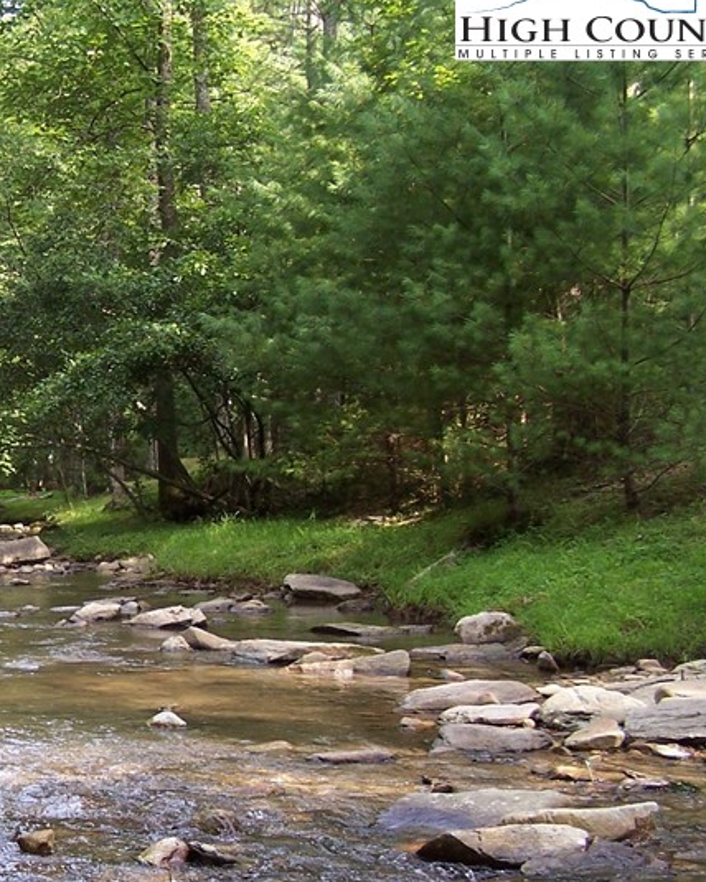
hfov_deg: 20.6
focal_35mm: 71
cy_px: 610
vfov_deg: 26.6
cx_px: -53
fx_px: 1854
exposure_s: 1/90
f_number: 2.8
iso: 80
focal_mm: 6.3
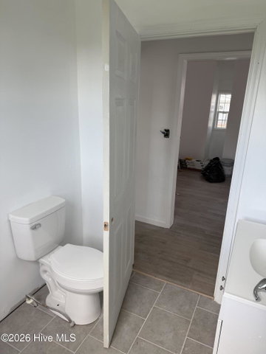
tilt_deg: -16.8
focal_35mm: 24
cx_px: 133
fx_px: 246
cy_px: 177
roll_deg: -3.2
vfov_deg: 71.6
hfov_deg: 56.8
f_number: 1.78
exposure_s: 1/121
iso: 100
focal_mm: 6.76
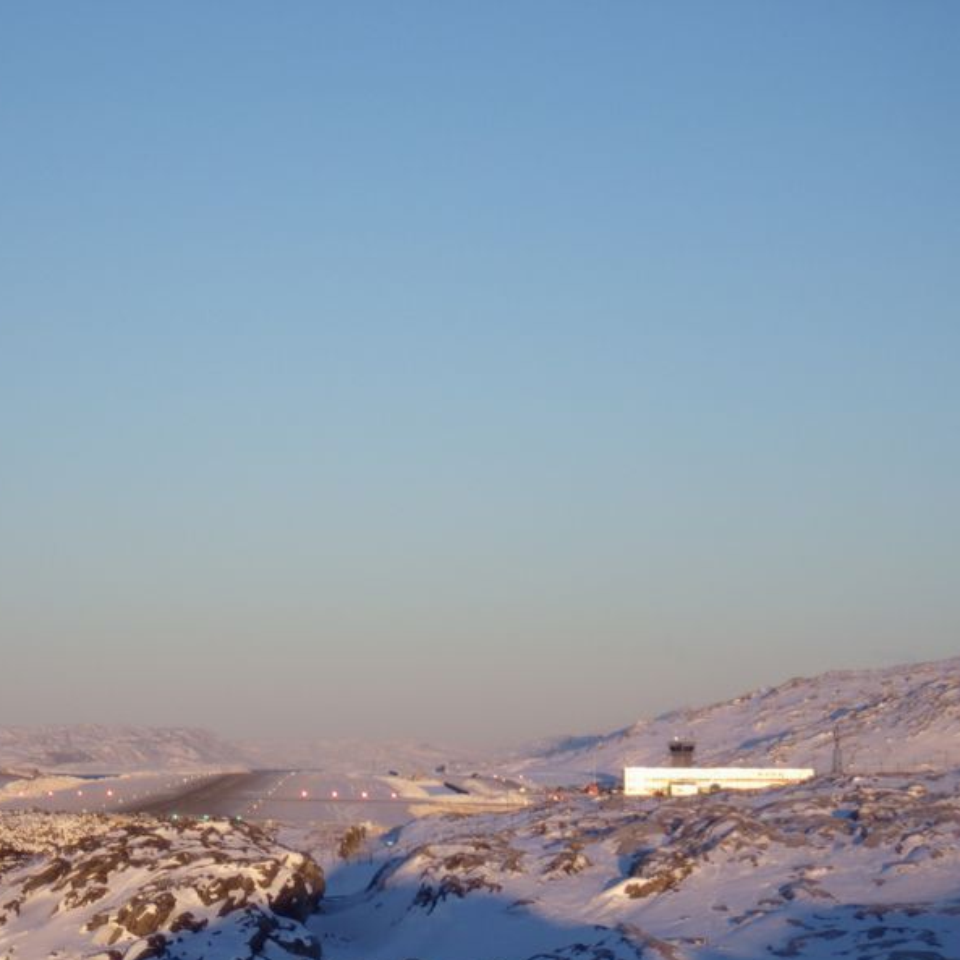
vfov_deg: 15.6
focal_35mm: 112
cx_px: 390
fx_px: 3514
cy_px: 484
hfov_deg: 15.5
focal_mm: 16.7
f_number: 5
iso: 125
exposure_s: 1/320
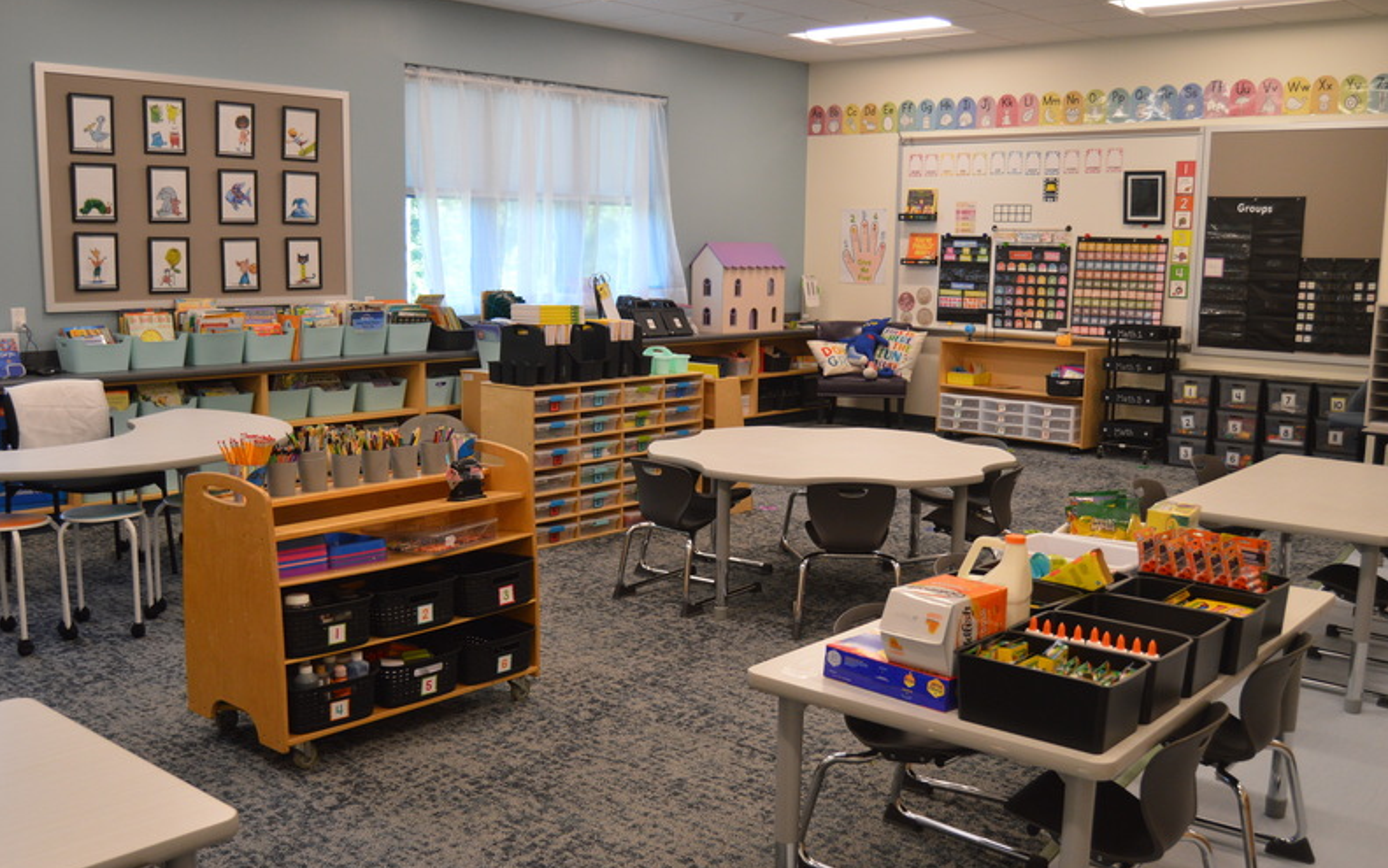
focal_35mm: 36
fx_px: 1344
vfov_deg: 35.8
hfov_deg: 54.6
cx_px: 688
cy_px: 458
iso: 720
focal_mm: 23
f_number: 3.8
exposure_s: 1/60
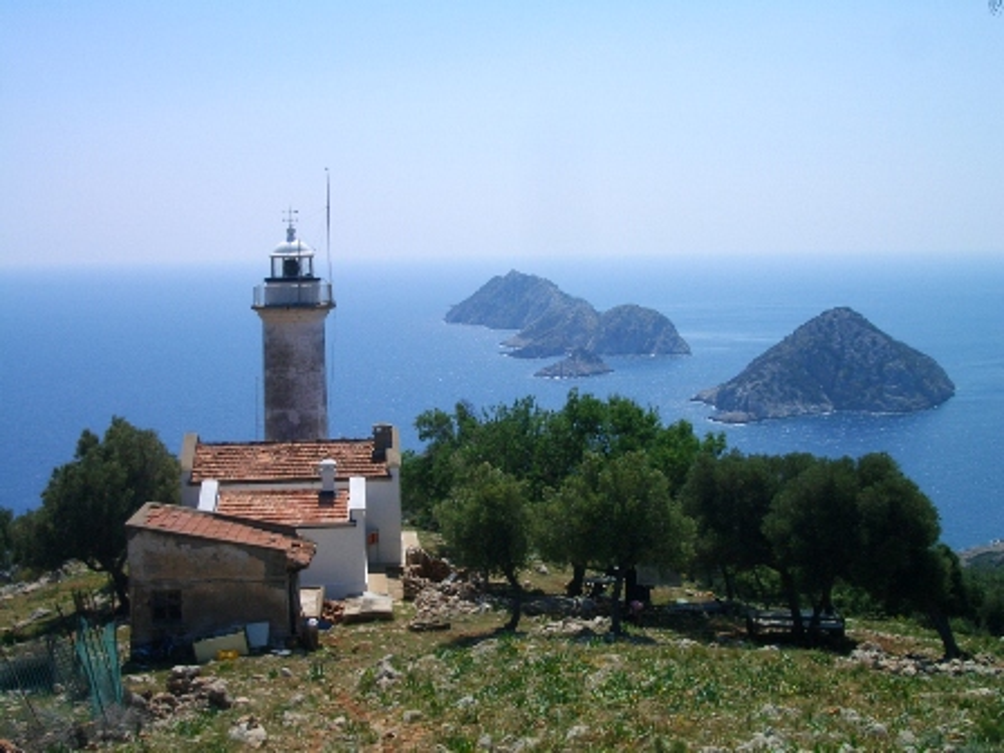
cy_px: 376
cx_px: 502
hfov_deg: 38.9
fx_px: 1421
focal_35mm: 49
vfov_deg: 29.7
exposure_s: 1/800
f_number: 5
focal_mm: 8.2
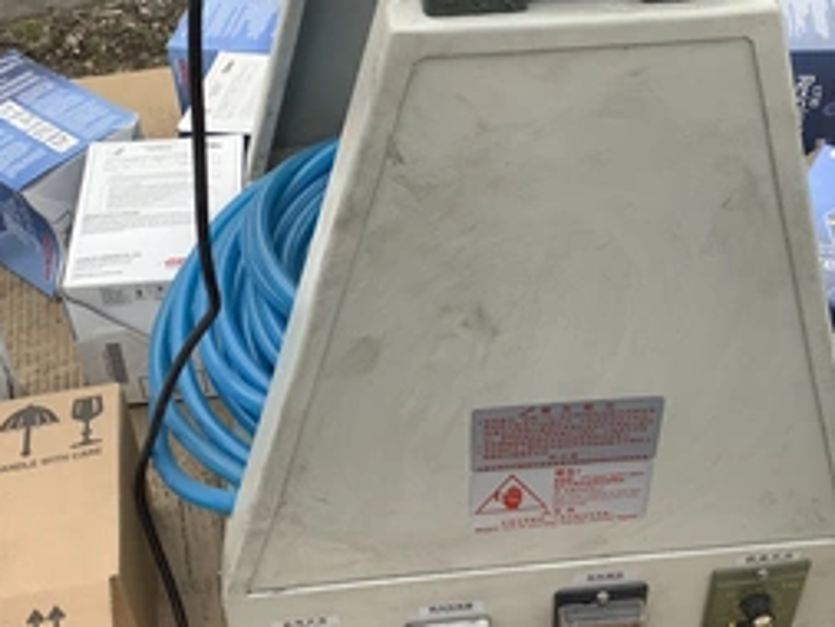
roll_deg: -2.3
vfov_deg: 29.7
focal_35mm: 49
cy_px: 297
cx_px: 465
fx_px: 1183
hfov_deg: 38.8
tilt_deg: -38.2
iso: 25
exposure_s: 1/251
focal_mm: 3.3
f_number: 2.4
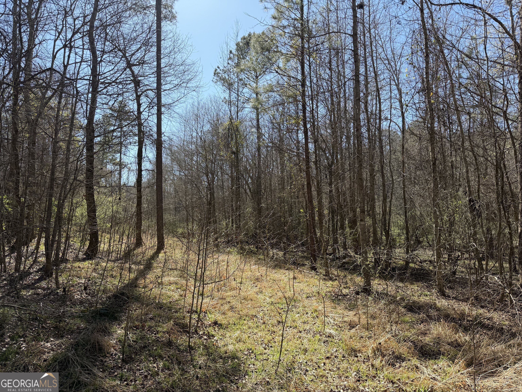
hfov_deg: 71.6
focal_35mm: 24
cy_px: 196
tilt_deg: +4.5
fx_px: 362
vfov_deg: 56.8
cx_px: 261
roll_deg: +2.2
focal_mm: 6.76
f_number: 1.78
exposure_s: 1/2110
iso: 100
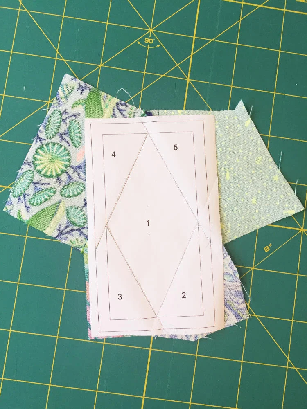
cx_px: 154
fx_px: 343
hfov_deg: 48.2
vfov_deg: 61.7
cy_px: 204
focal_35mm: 29
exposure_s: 1/33
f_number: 2.2
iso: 64
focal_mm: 4.2
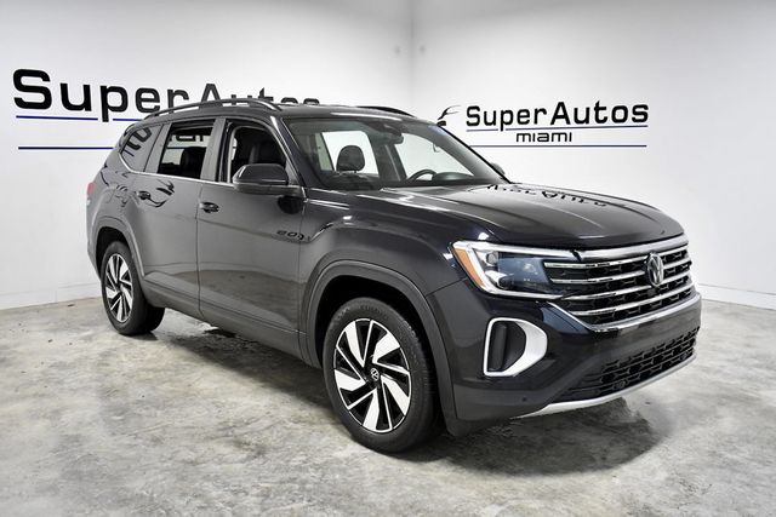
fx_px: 711
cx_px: 388
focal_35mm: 33
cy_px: 258
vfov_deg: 40.0
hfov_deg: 57.2
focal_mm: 22
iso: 2500
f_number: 4.5
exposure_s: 1/320
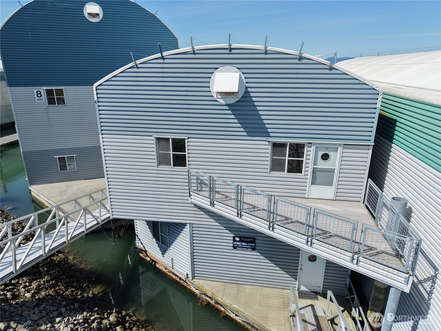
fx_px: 306
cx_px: 220
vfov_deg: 56.8
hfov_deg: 71.6
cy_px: 166
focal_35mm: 24
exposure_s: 1/6000
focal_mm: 8.67
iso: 300
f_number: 1.8
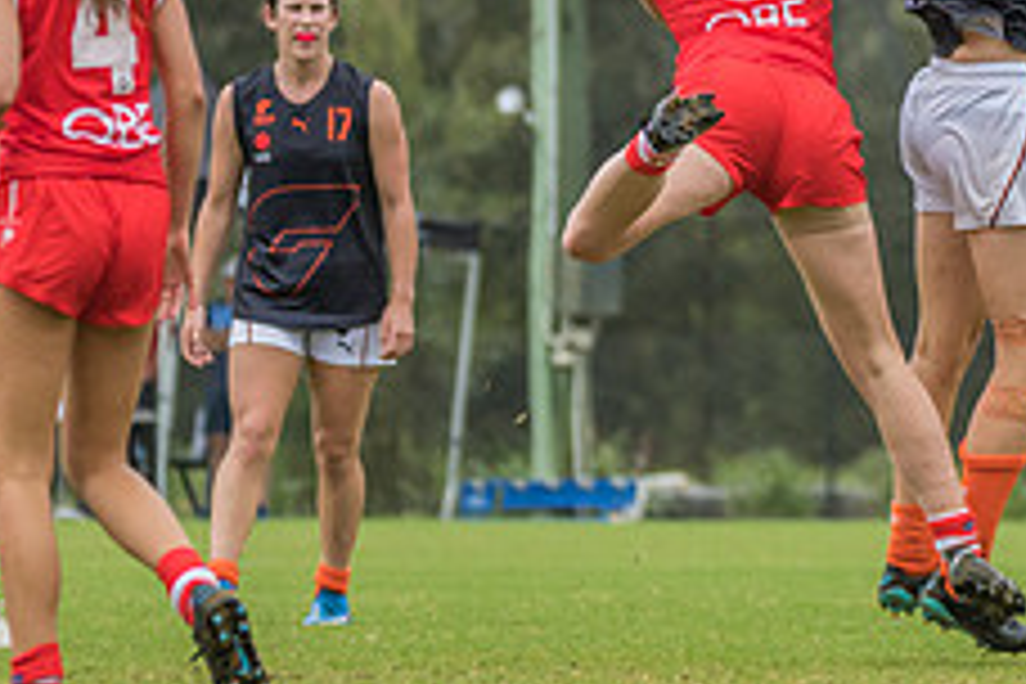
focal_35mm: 666
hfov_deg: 3.1
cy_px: -98
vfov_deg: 2.1
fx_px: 18980
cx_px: 965
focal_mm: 240
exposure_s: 1/1250
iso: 500
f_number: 6.3
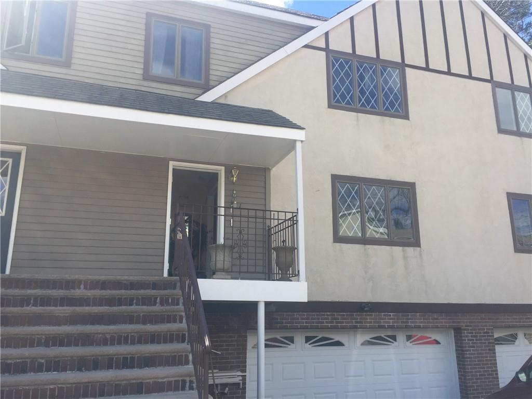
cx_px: 266
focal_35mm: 29
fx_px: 446
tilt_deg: +12.4
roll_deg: +1.9
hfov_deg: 61.7
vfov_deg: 48.2
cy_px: 200
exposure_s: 1/842
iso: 32
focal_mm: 4.15
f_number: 2.2
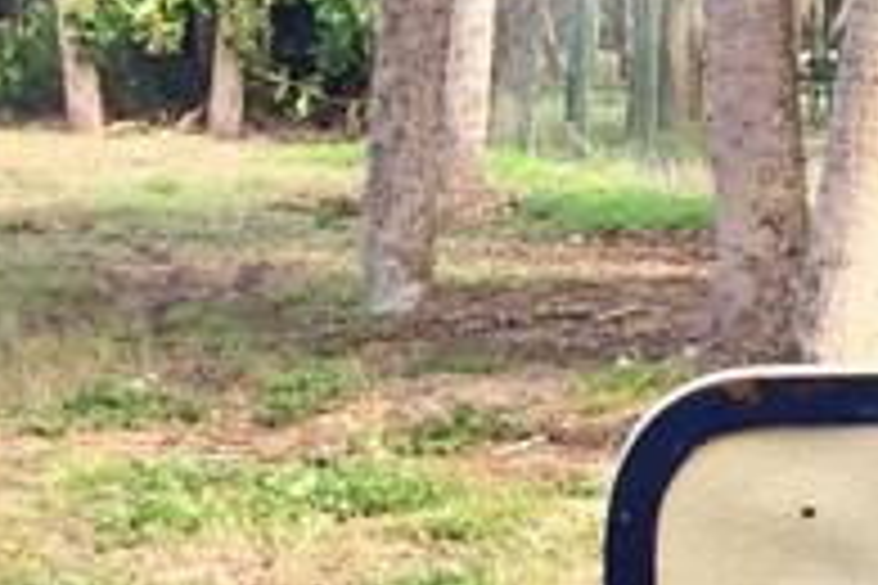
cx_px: 1824
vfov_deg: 8.7
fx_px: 3853
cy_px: 518
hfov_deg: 11.5
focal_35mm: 158
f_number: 2.2
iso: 32
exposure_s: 1/302
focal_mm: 4.15
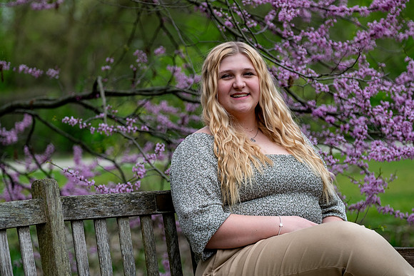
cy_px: 138
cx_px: 207
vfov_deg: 10.5
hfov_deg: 15.6
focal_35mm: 131
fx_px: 1507
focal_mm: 87.1
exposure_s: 1/500
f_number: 2.8
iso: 250
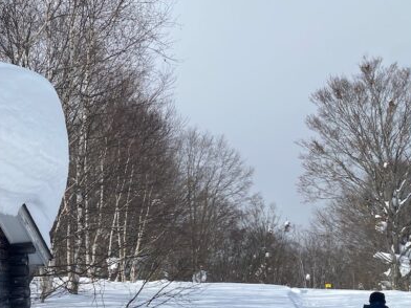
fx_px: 629
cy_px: 244
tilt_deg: +10.3
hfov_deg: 33.8
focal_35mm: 53
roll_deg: +3.2
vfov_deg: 27.0
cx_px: 23
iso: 32
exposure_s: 1/6061
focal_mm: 4.25
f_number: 1.8
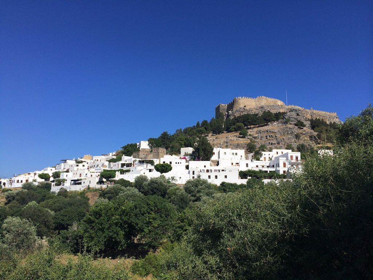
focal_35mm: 30
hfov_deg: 60.0
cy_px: 140
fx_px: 323
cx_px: 186
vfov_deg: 46.8
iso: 32
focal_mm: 4.12
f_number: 2.2
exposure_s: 1/3165
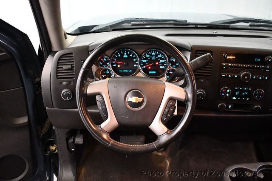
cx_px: 136
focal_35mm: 34
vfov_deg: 38.8
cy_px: 90
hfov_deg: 55.8
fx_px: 257
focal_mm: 23
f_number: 3.8
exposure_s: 1/60
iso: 3200
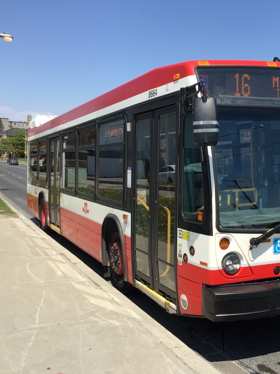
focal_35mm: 42
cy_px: 188
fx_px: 453
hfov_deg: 33.7
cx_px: 209
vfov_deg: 44.8
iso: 25
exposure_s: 1/1199
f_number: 2.4
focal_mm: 3.3
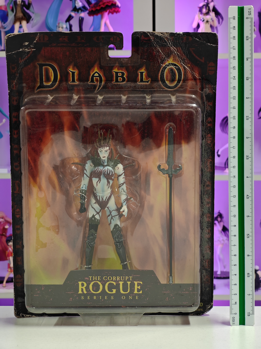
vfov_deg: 24.4
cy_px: 174
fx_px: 804
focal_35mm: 80
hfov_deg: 18.4
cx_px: 130
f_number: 2.4
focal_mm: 7.48
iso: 400
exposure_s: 1/15.9
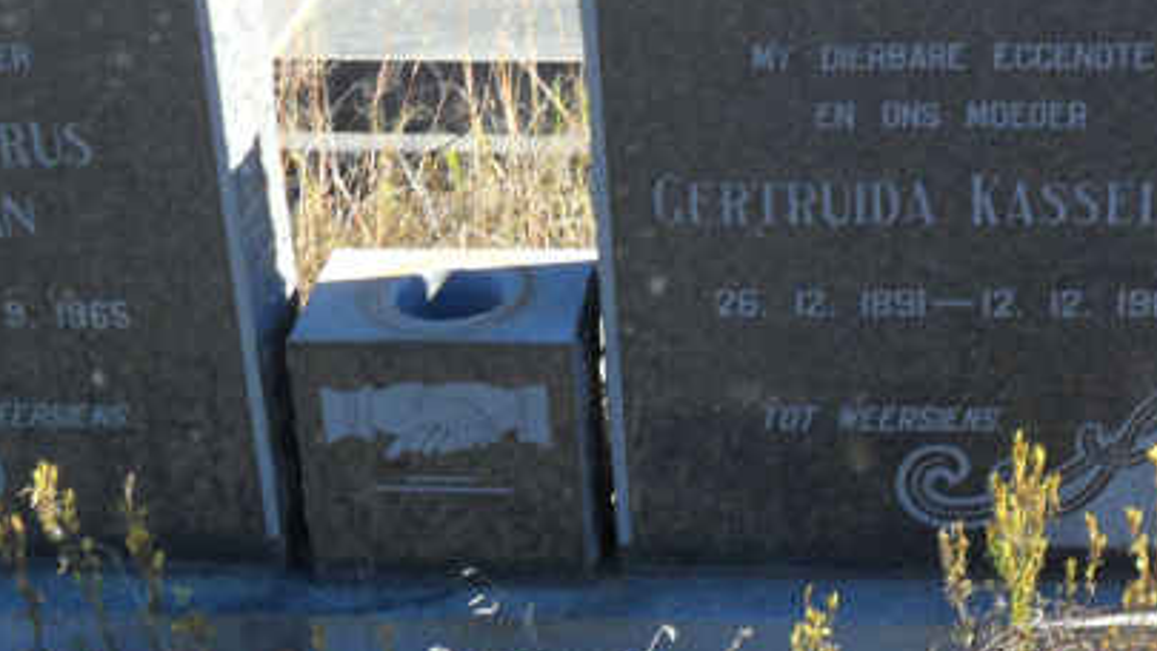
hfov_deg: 24.5
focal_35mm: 86
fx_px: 2639
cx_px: 820
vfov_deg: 14.0
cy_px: 210
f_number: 5
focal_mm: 9.3
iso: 100
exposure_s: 1/125
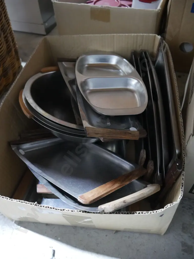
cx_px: 97
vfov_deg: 60.0
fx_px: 224
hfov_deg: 46.8
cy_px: 130
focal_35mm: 30
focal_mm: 15
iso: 2500
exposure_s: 1/60
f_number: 3.6
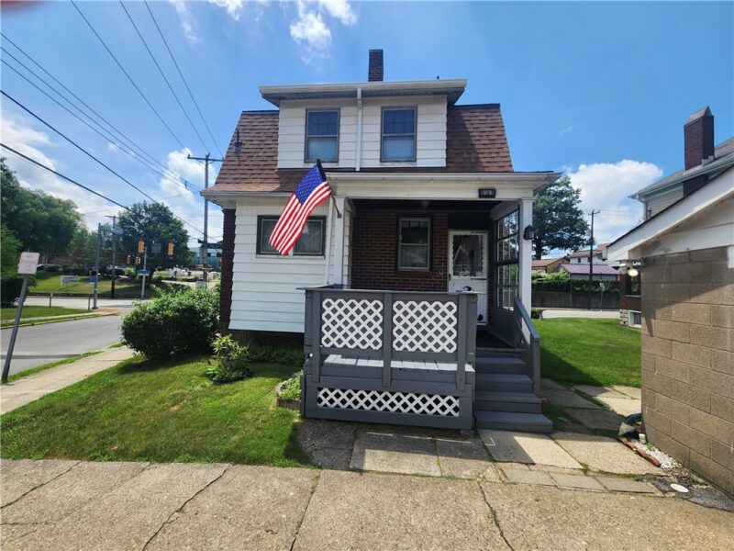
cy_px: 276
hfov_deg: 106.2
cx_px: 367
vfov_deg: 89.9
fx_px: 276
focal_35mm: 13
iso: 50
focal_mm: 2.2
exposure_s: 1/1839
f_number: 2.2
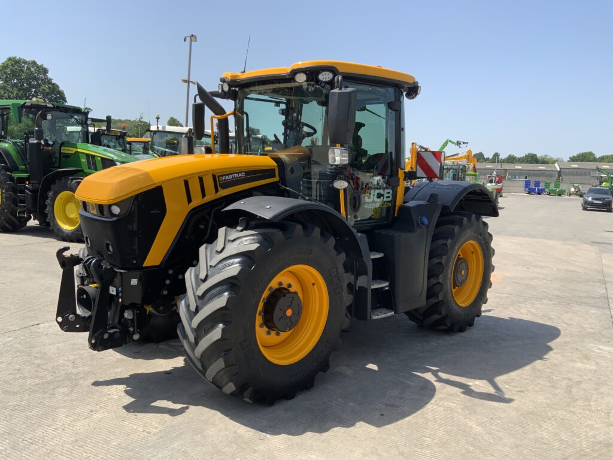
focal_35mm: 29
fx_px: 514
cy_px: 230
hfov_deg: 61.7
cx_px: 306
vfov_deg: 48.2
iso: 16
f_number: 1.8
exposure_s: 1/1342
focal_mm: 3
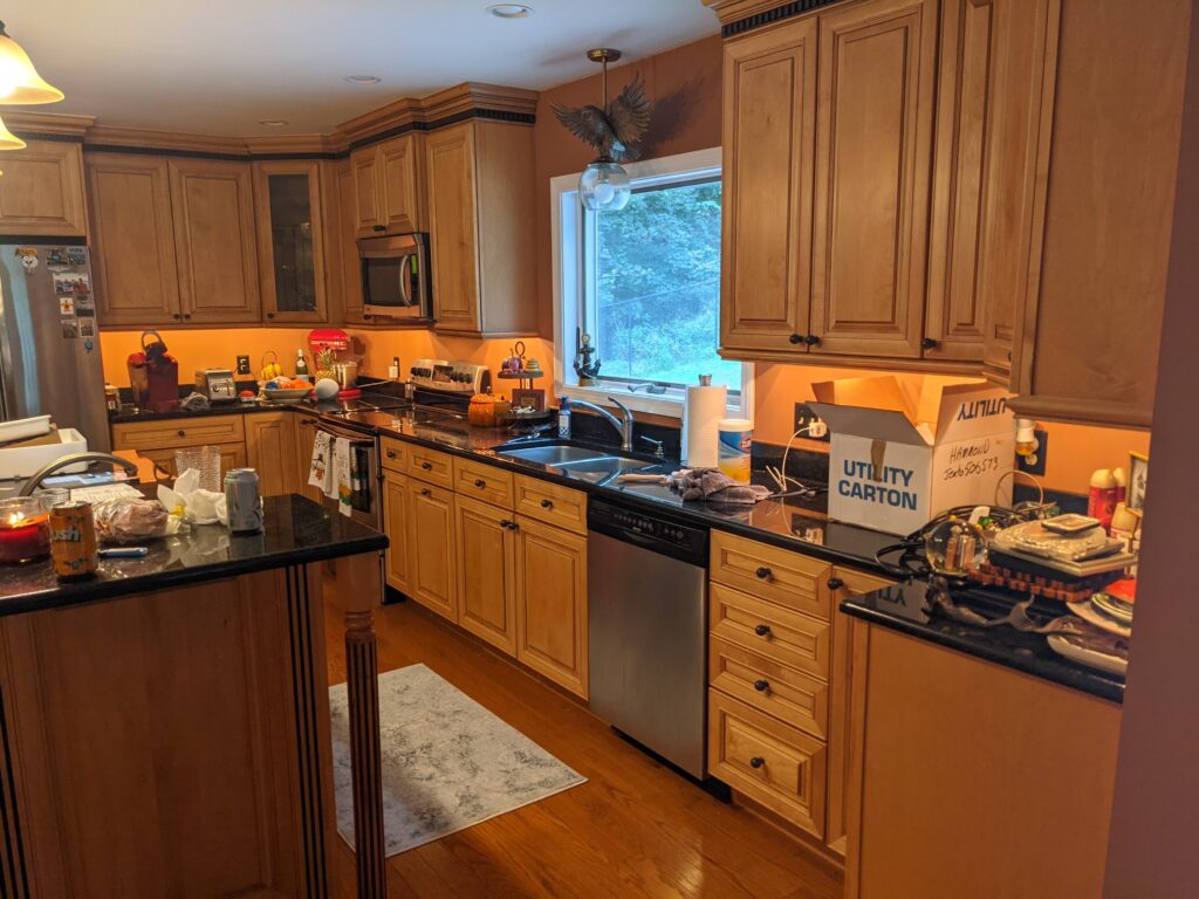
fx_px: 935
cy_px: 450
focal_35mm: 27
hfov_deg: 65.3
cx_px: 600
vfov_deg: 51.4
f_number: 1.73
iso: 101
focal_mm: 4.38
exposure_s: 1/24
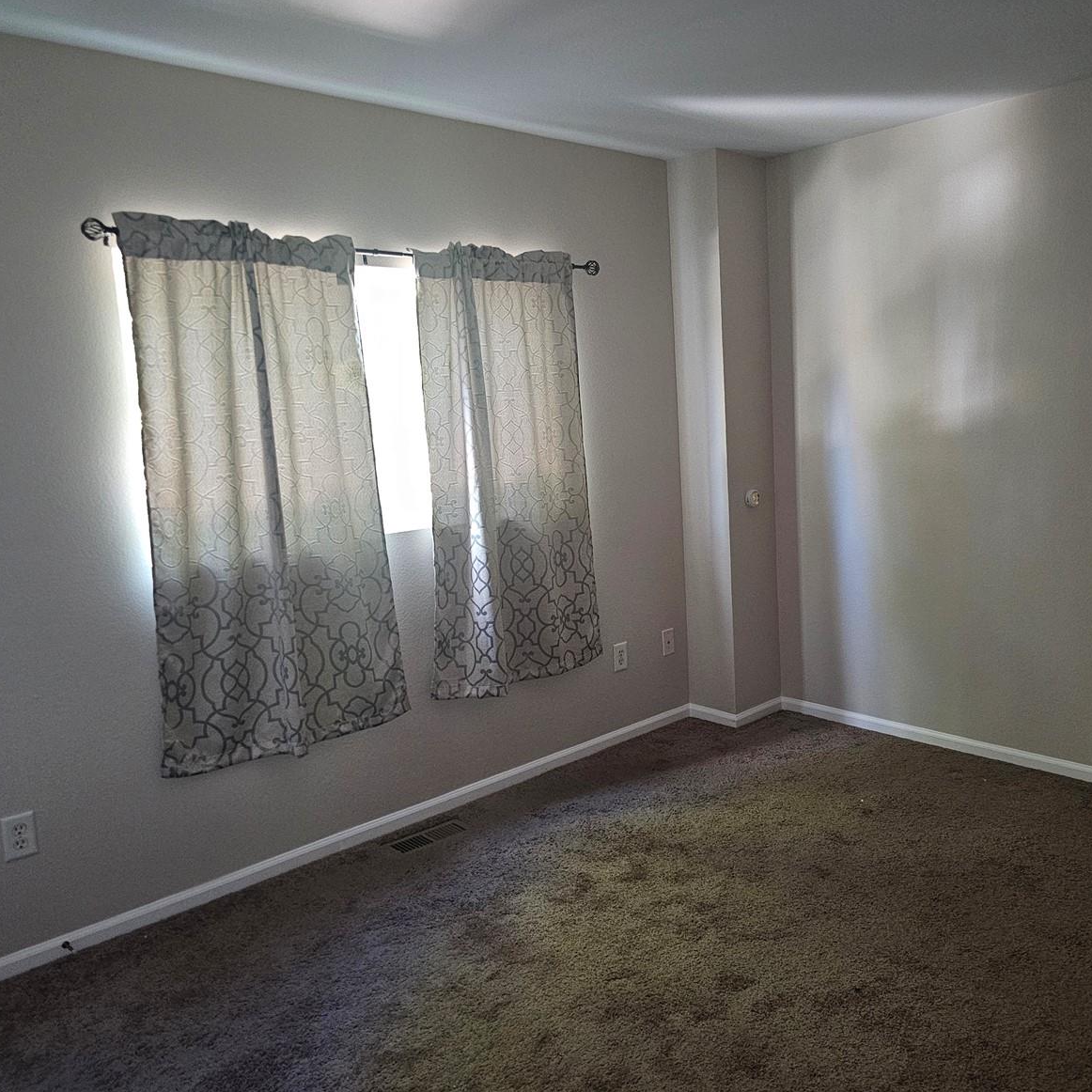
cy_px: 545
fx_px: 999
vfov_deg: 57.3
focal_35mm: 28
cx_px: 697
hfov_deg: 56.5
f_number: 1.7
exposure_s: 1/24
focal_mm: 6.3
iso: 500
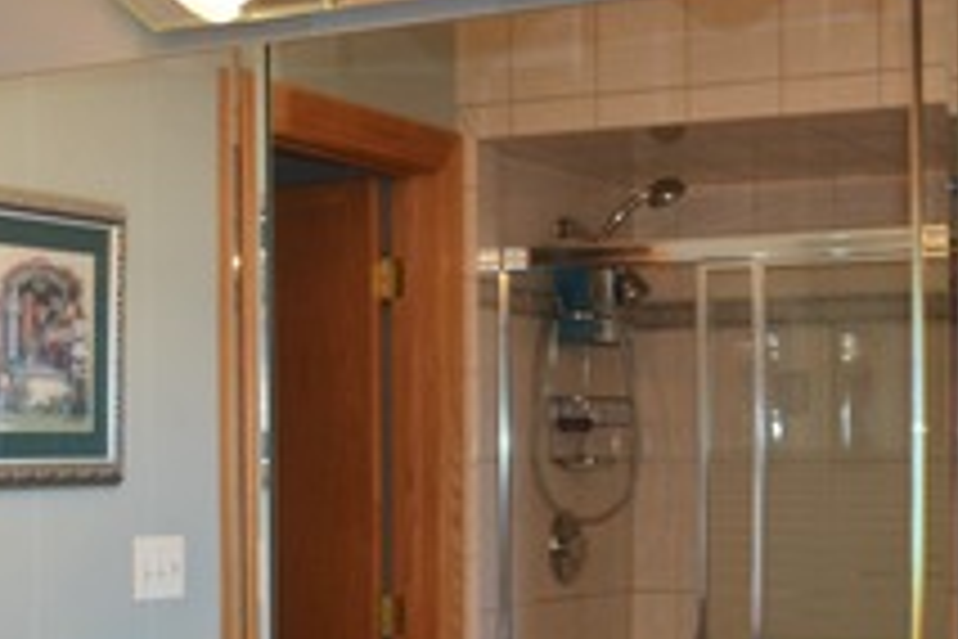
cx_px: 130
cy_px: 560
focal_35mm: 81
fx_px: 2155
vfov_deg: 16.7
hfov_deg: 24.5
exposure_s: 1/100
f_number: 4
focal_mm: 18
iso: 400
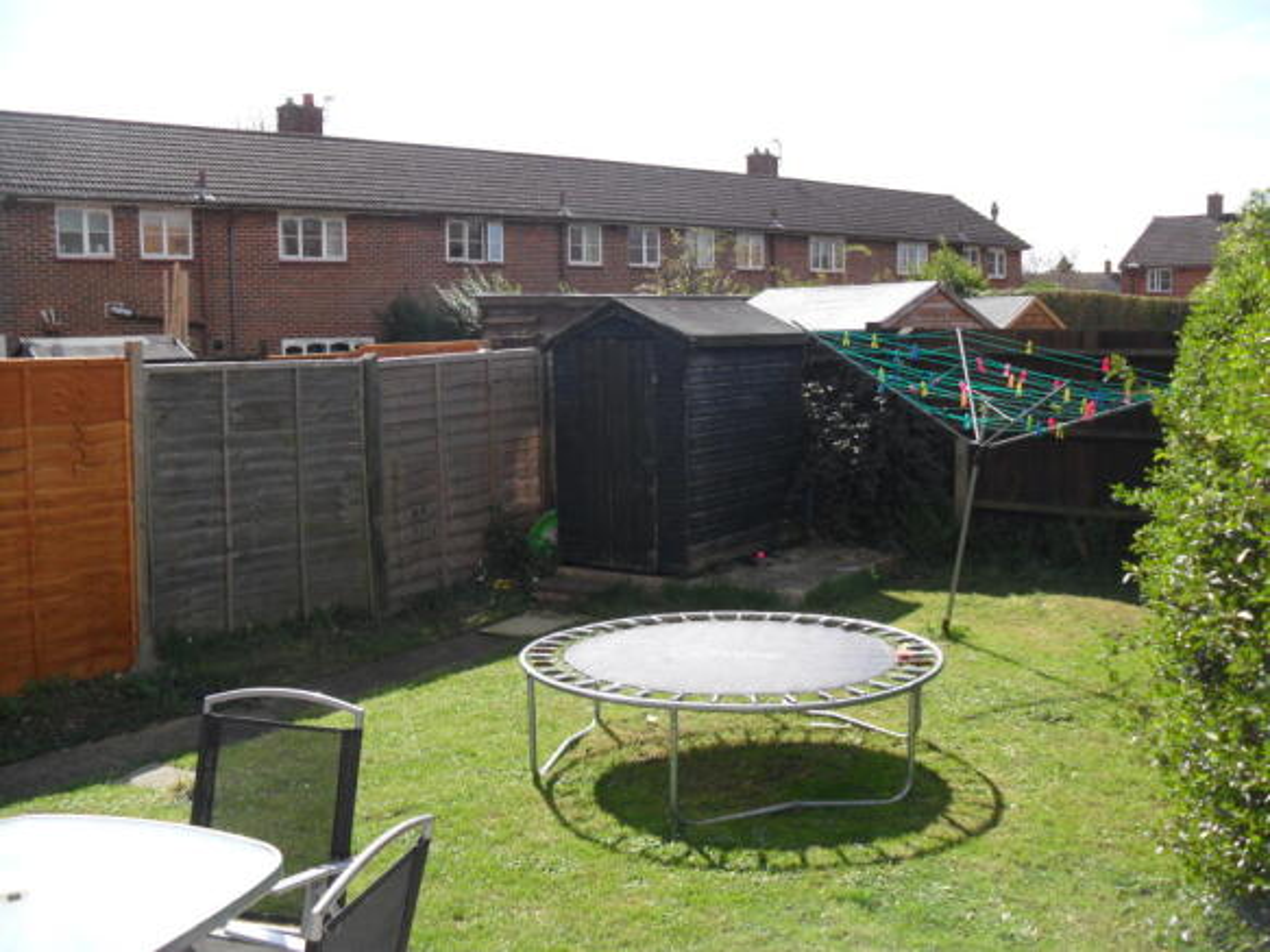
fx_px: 1284
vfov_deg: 40.7
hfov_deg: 52.6
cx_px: 635
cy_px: 476
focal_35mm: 35
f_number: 7.6
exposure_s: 1/125
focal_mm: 6.3
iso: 80
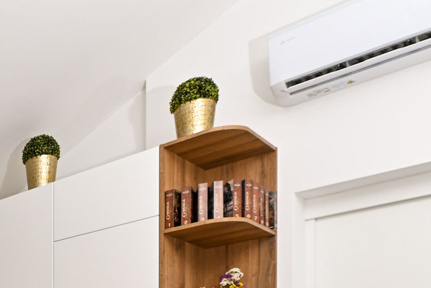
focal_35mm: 50
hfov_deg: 29.7
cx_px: -160
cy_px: 416
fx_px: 599
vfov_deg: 22.7
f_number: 5.6
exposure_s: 1/200
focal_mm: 14
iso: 100
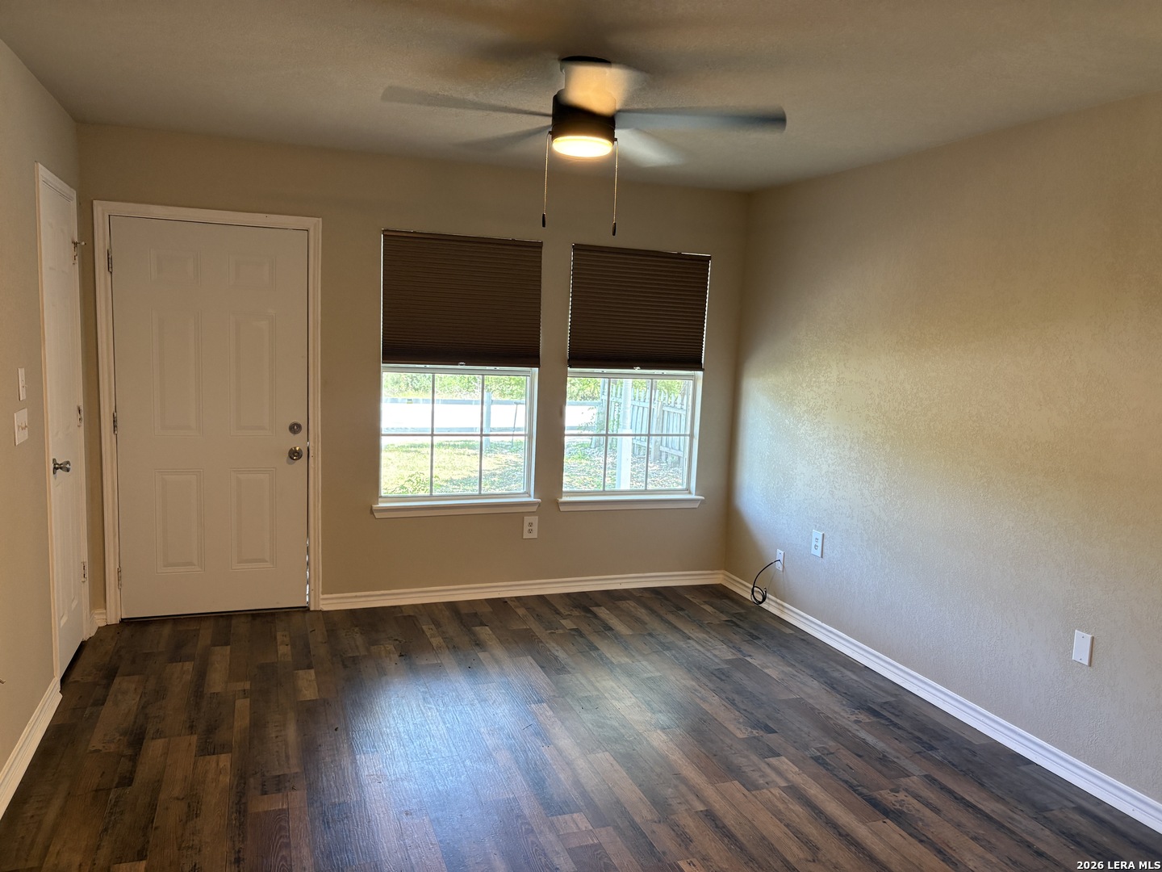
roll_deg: -2.7
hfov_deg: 67.3
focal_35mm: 26
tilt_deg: -6.8
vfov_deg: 53.1
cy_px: 436
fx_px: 873
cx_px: 581
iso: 160
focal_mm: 5.96
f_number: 1.6
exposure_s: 1/60
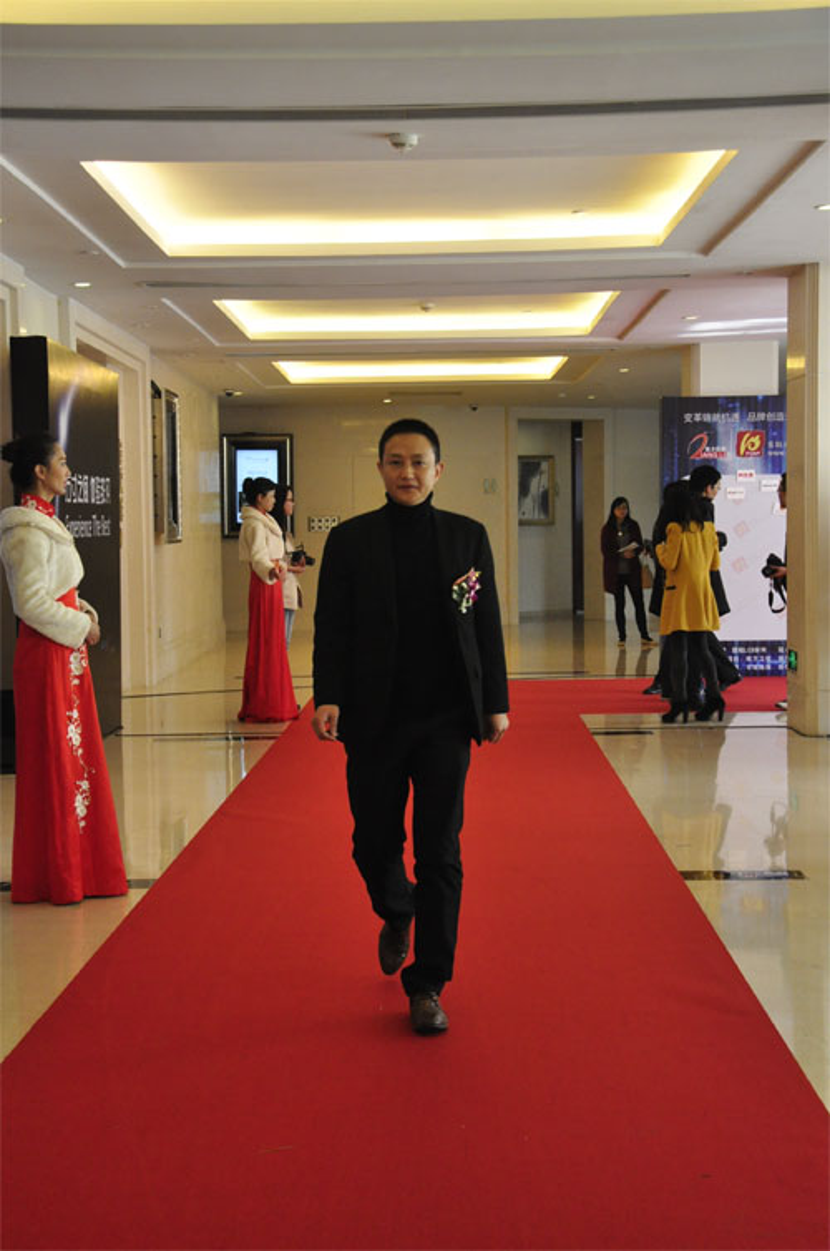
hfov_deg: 23.7
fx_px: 1977
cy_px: 626
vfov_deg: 35.1
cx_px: 415
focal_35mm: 57
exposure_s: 1/200
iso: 1600
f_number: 4.5
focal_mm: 38
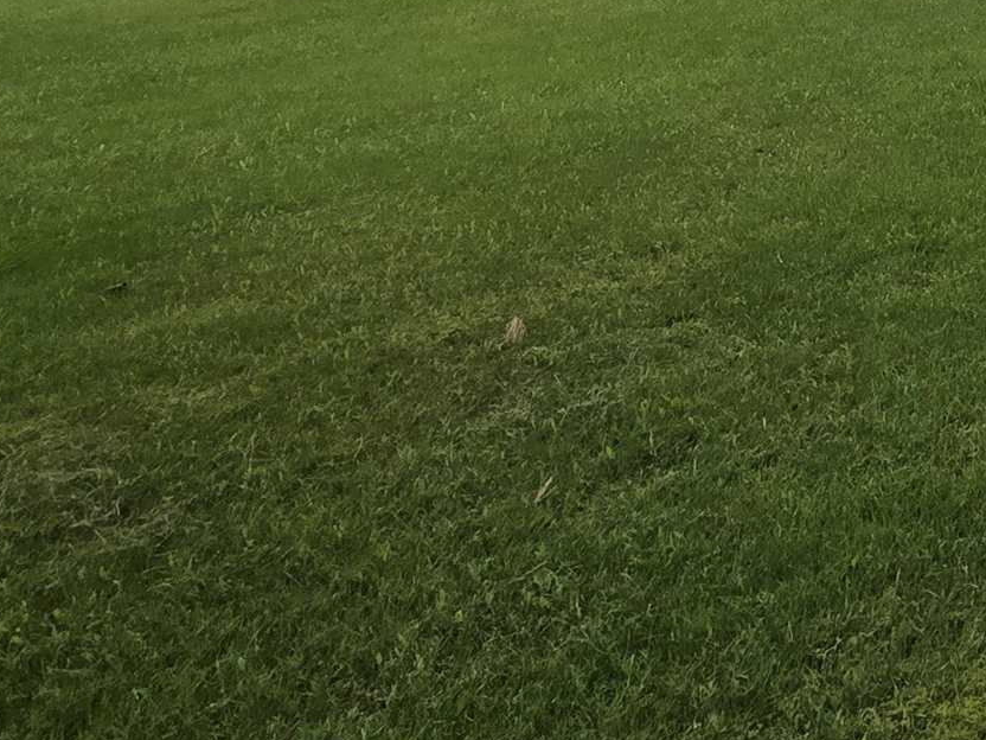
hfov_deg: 32.8
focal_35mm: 48
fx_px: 1367
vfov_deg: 25.6
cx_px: 1177
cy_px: -242
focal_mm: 2.2
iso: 50
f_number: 2.2
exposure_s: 1/2410
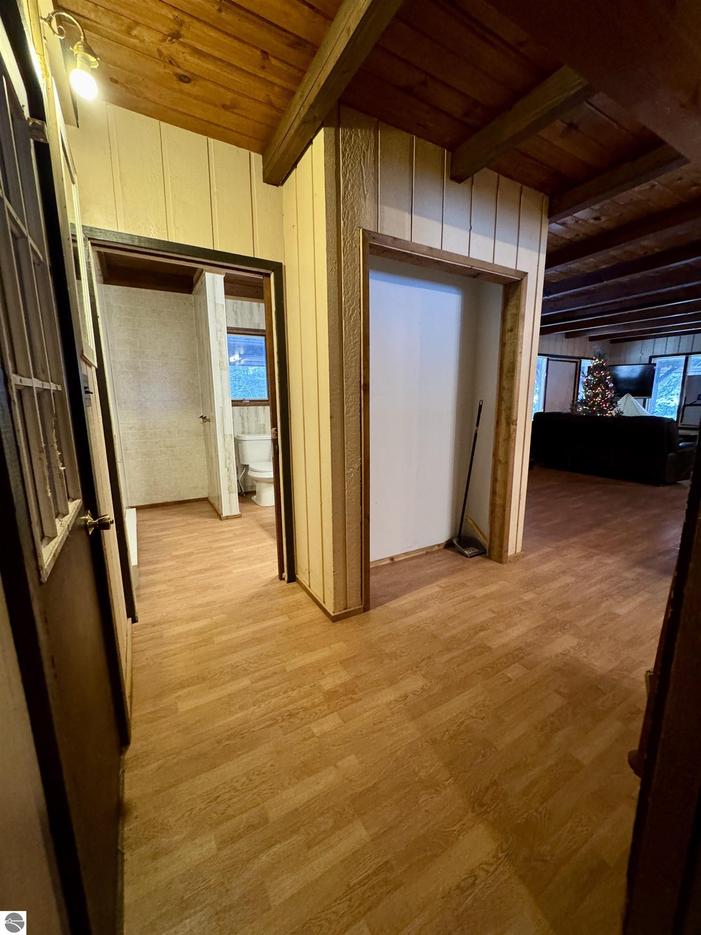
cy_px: 468
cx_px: 350
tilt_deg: -10.2
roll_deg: +0.9
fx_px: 378
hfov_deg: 85.7
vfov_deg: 102.1
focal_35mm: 14
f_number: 2.2
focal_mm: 2.22
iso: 640
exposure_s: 1/60
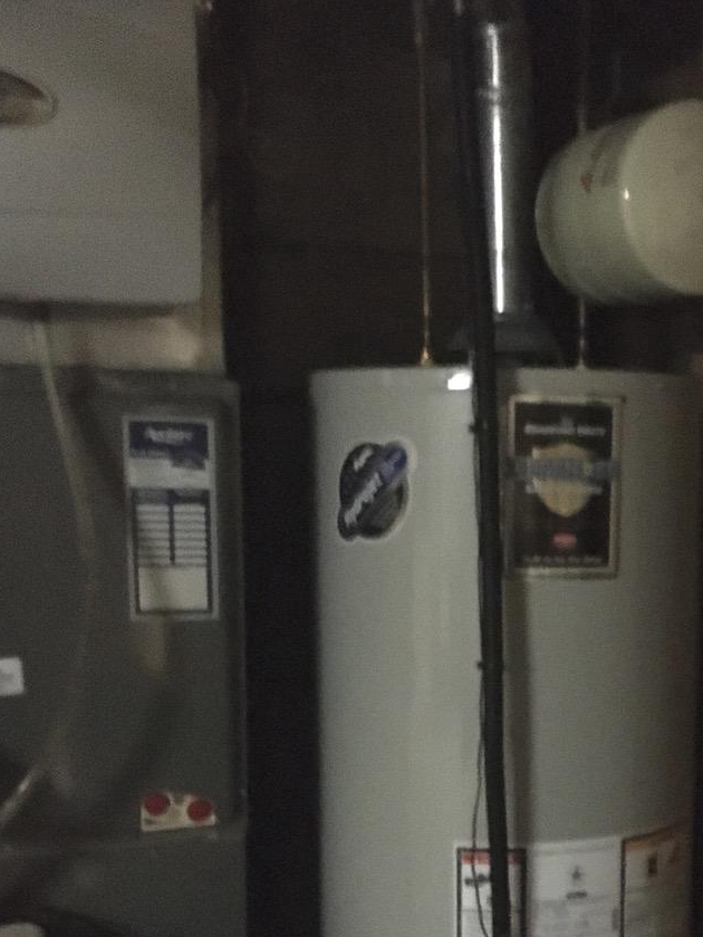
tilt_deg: -11.1
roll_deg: -0.4
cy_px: 726
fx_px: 1435
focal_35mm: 53
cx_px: 577
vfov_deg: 35.2
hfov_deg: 26.9
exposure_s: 1/15
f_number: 2.2
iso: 2000
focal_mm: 4.15
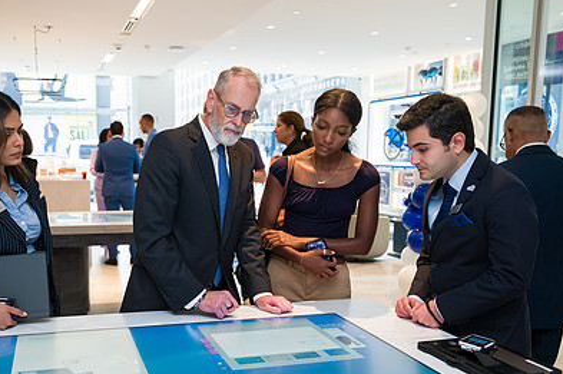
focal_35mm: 39
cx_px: 205
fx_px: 609
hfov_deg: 49.0
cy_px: 239
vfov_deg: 33.9
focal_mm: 25.5
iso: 640
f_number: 3.2
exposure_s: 1/200
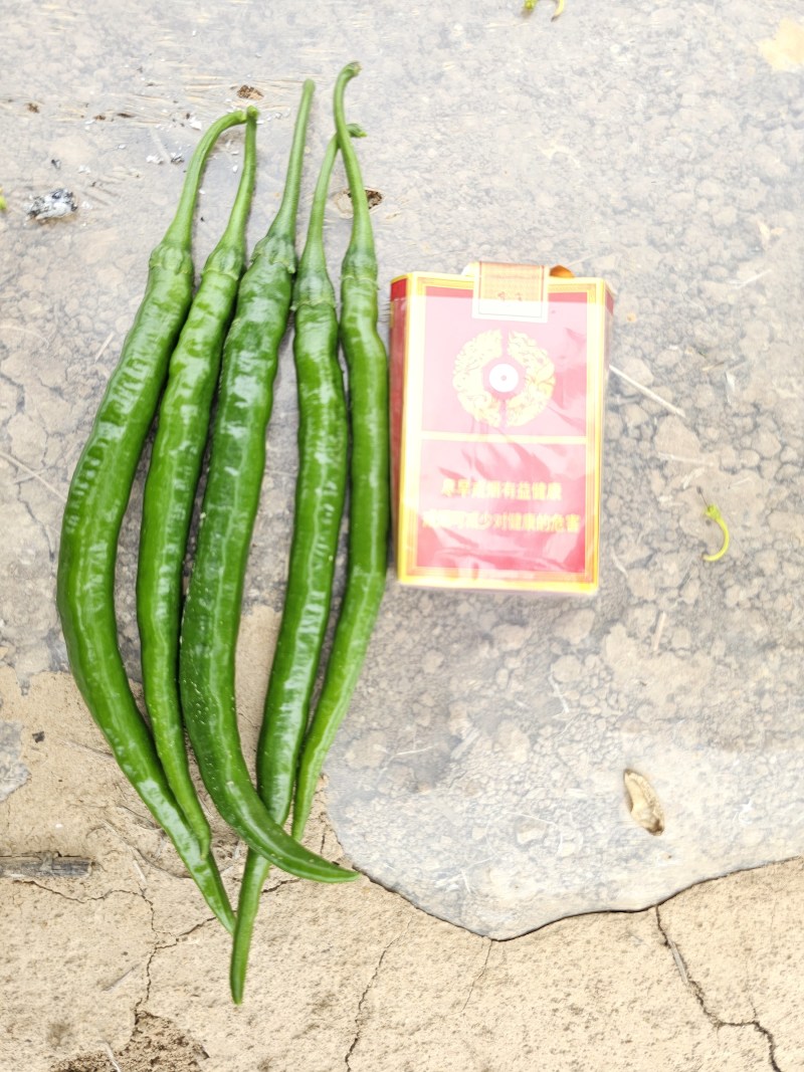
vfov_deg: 73.9
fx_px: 712
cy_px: 536
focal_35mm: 23
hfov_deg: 58.9
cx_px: 402
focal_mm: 6.3
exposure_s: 1/180
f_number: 1.7
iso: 50
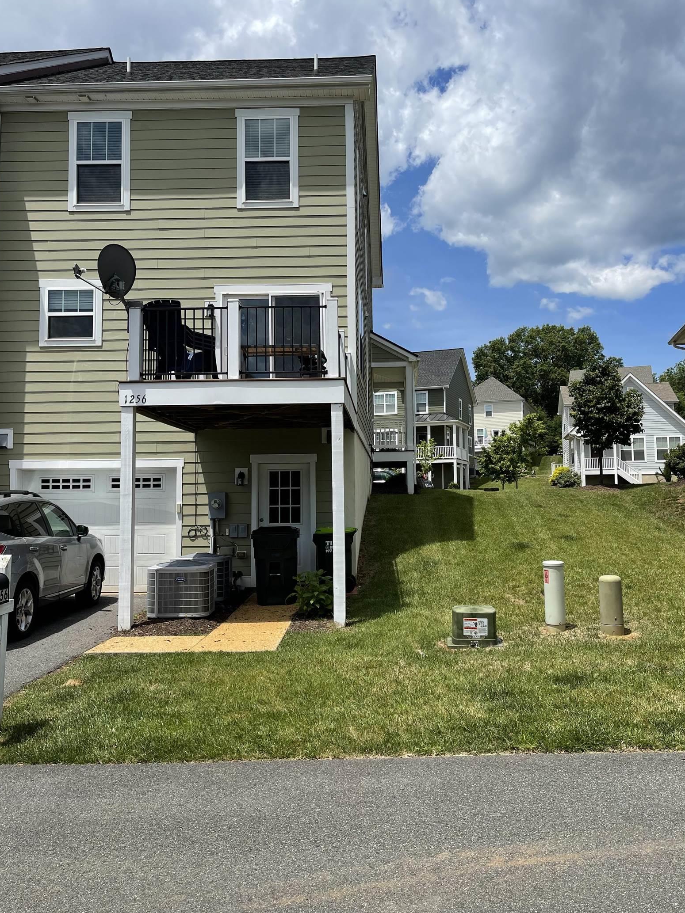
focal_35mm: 29
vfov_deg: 61.6
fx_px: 765
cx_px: 371
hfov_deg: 48.2
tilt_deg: +5.4
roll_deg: -0.1
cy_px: 435
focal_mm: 5.1
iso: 32
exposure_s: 1/5128
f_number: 1.6
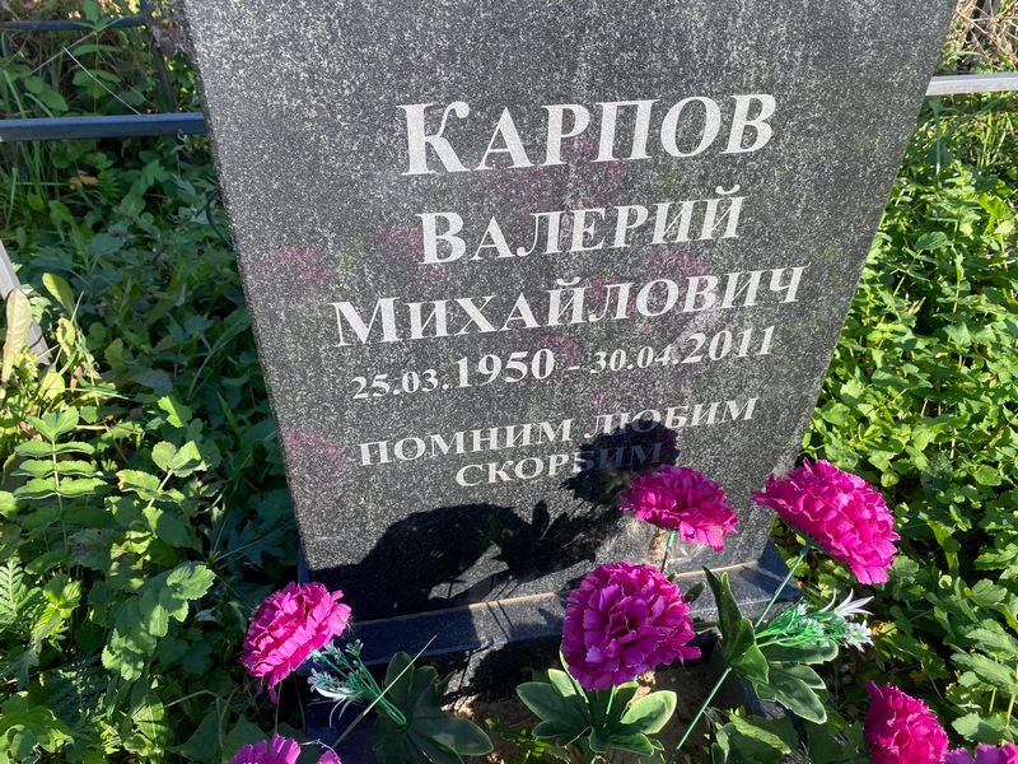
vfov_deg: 53.1
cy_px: 382
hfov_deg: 67.3
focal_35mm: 26
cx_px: 509
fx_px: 765
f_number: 1.8
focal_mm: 4.25
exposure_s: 1/788
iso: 32
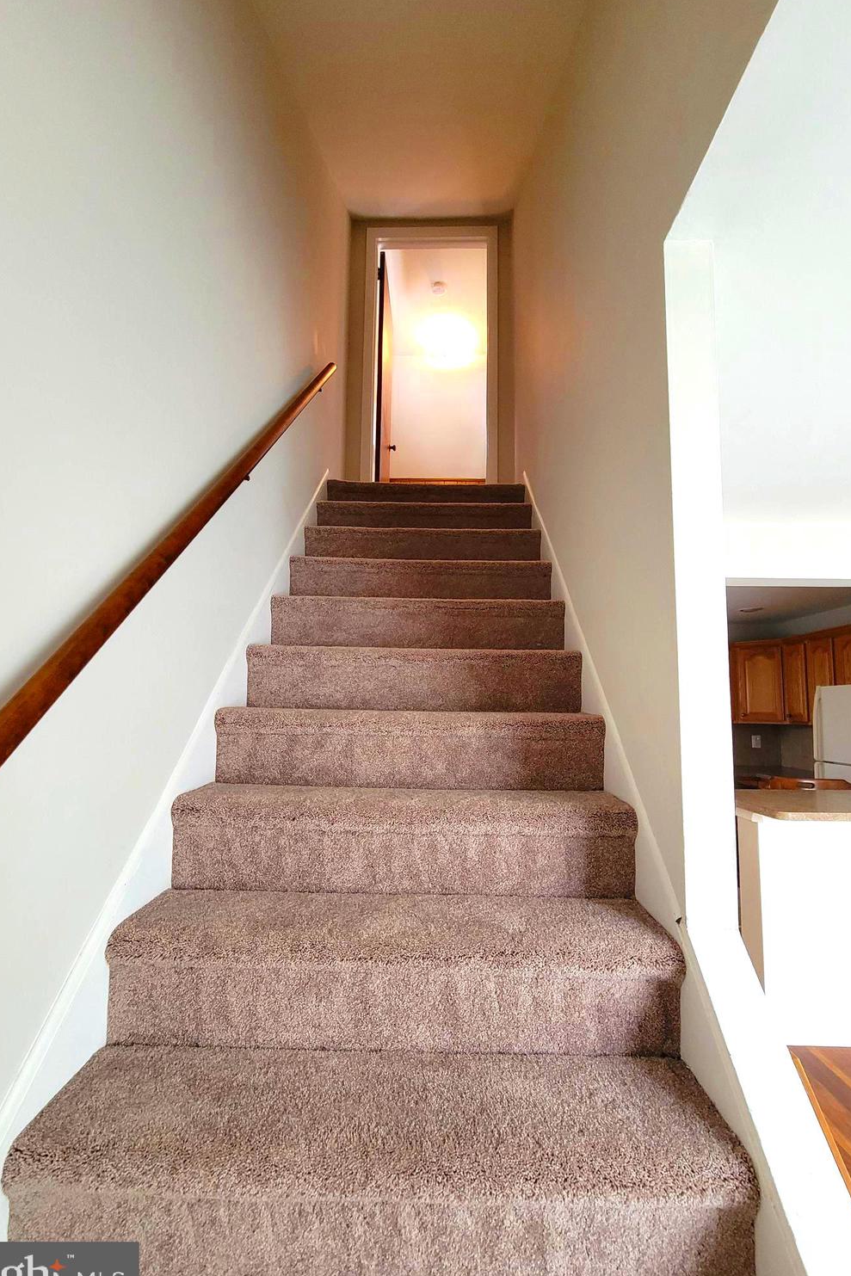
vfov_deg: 104.2
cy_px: 651
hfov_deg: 81.2
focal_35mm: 14
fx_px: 496
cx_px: 420
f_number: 2.2
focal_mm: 2.2
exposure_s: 1/40
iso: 320
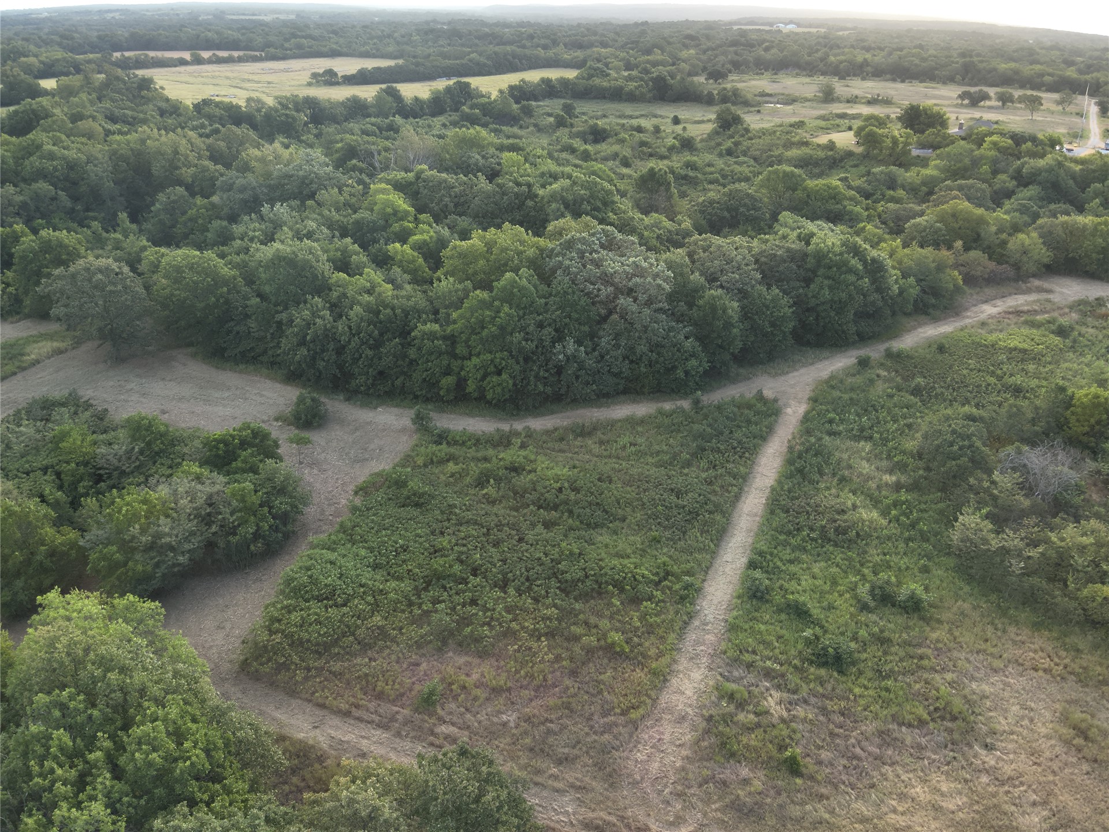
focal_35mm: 24
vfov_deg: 56.8
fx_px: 769
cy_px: 416
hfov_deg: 71.6
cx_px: 554
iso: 100
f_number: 2.8
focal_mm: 4.4
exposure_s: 1/120
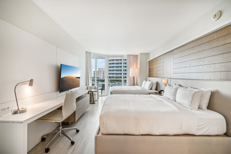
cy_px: 77
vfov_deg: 81.1
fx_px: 90
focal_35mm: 14
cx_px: 116
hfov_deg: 104.3
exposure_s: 1/60
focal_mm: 14
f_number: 4.5
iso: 100
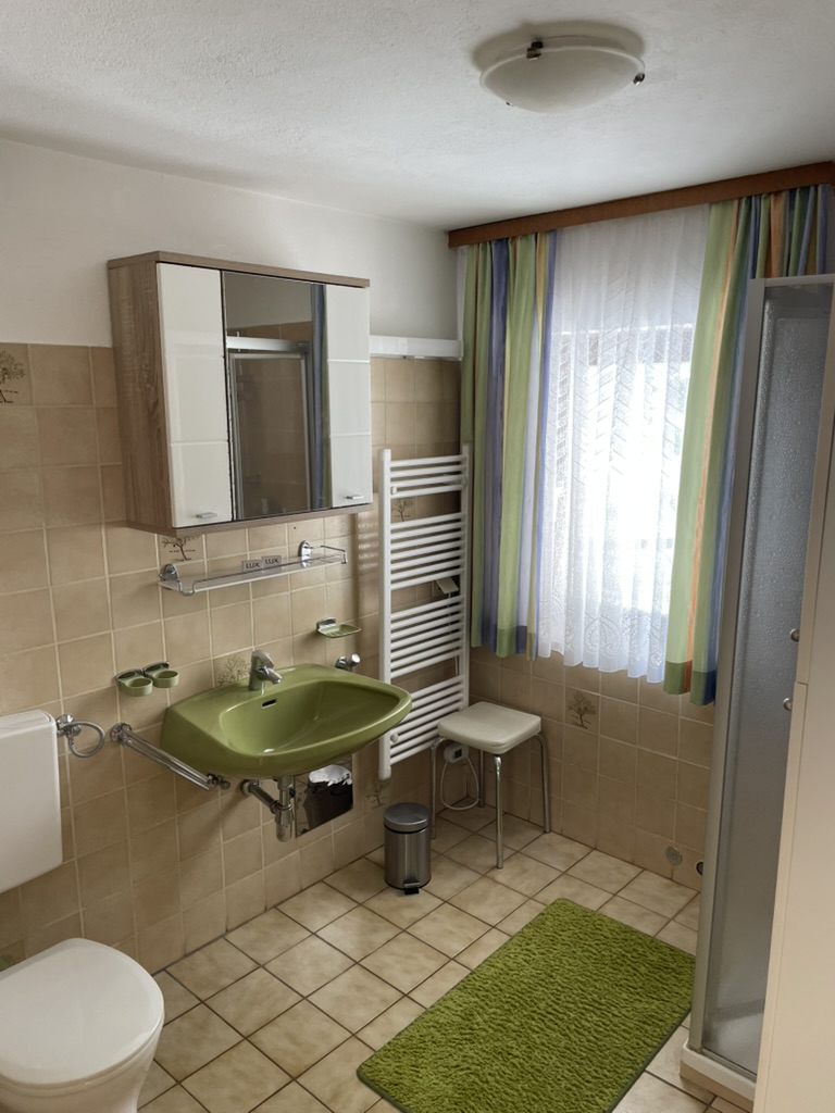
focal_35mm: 26
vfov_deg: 67.3
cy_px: 556
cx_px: 418
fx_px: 836
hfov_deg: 53.1
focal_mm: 4.2
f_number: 1.6
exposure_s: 1/121
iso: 80
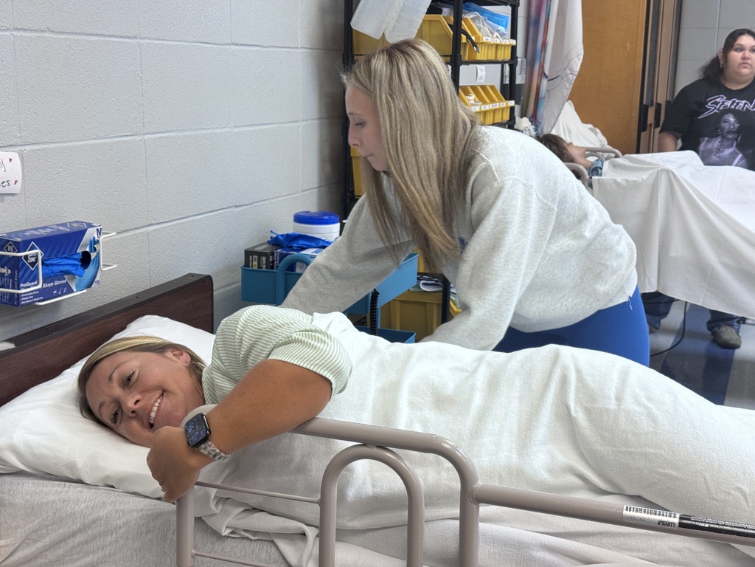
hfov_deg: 39.7
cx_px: 378
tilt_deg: -12.1
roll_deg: -1.3
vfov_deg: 30.3
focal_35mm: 48
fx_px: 1047
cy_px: 284
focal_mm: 6.76
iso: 80
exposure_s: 1/120
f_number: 1.78
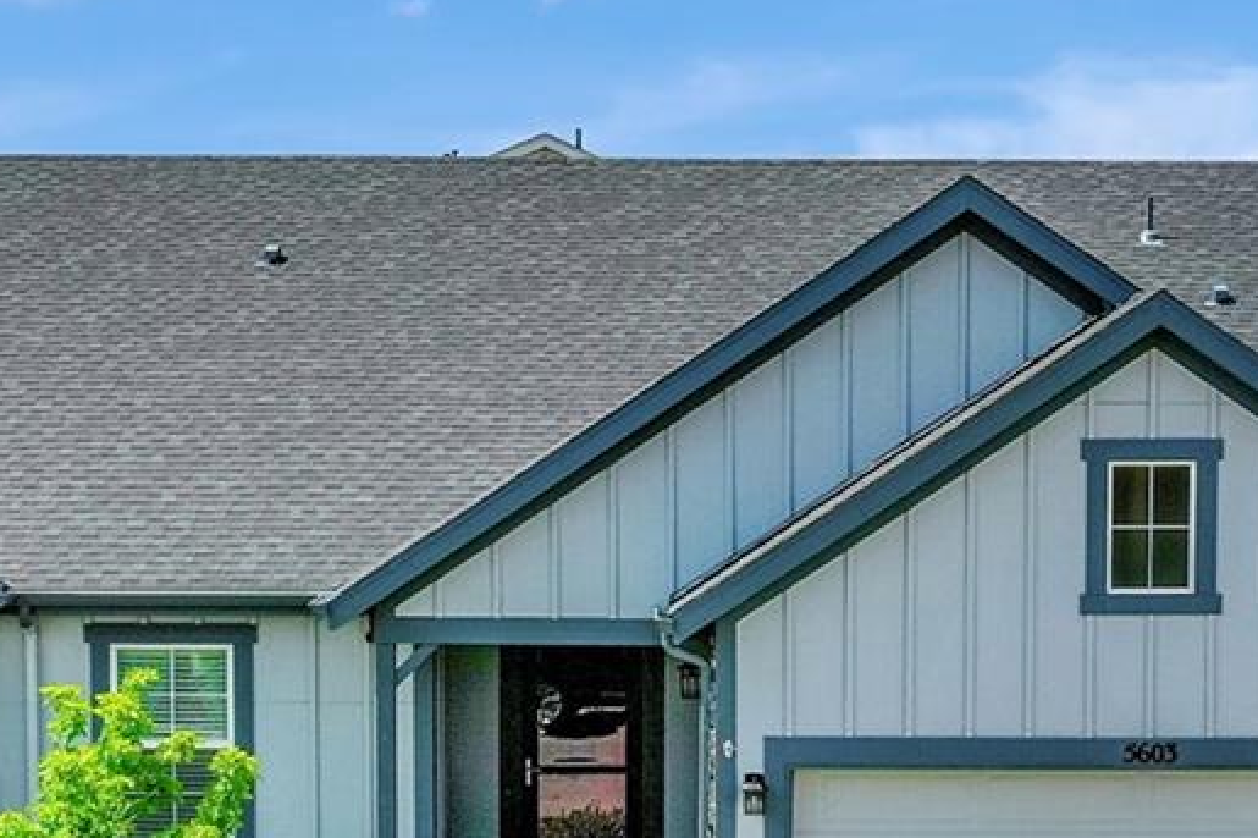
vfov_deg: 15.6
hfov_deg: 23.4
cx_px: 743
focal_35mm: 87
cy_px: 655
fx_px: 3039
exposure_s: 1/640
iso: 100
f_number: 6.3
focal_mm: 10.26
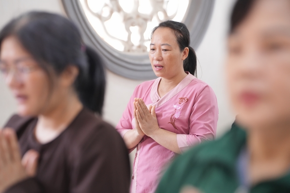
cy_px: 96
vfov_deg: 14.9
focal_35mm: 92
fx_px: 741
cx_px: 145
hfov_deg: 22.1
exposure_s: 1/200
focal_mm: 92
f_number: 2.8
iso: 4000
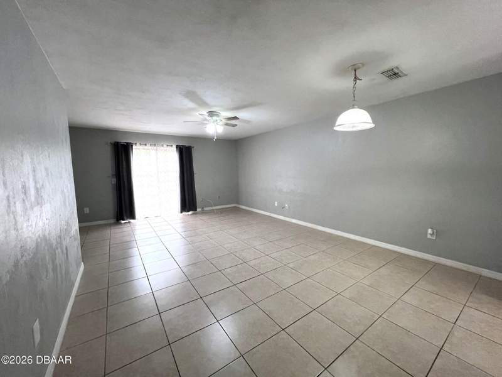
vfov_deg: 85.7
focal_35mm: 14
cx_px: 251
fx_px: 203
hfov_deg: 102.1
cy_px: 188
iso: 160
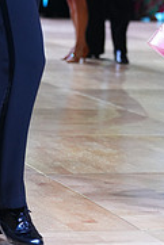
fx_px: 1528
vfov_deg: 9.0
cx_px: 119
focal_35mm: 224
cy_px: -74
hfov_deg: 6.1
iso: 640
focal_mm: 70
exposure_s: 1/400
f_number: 2.8
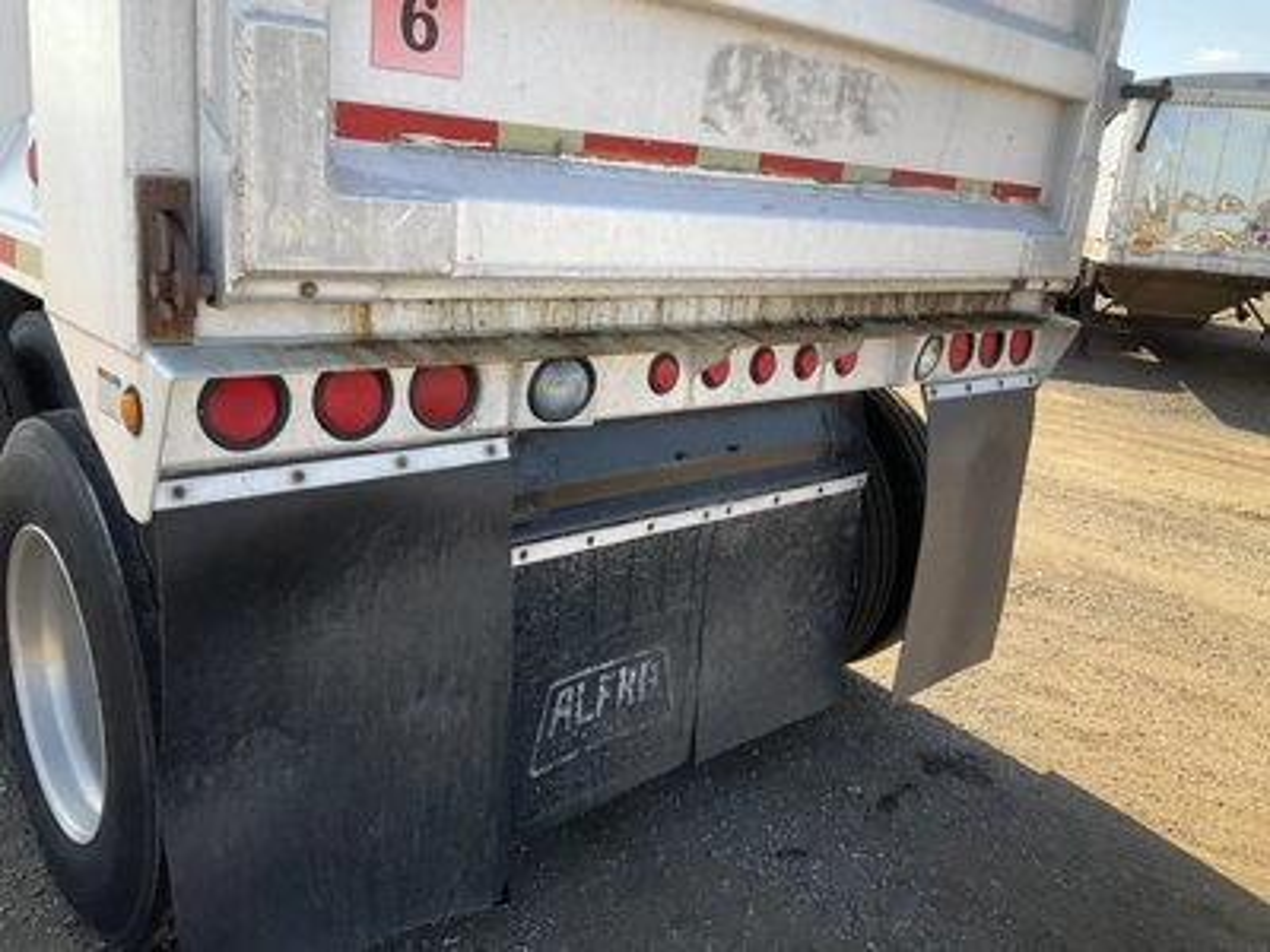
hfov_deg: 61.7
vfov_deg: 48.2
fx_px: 1064
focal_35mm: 29
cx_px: 635
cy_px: 476
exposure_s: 1/514
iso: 25
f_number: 1.8
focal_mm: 3
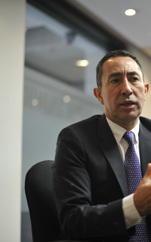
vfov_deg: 26.8
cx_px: 122
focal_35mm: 77
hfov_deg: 16.8
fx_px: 507
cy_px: 121
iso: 320
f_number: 1.4
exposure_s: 1/125
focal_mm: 50
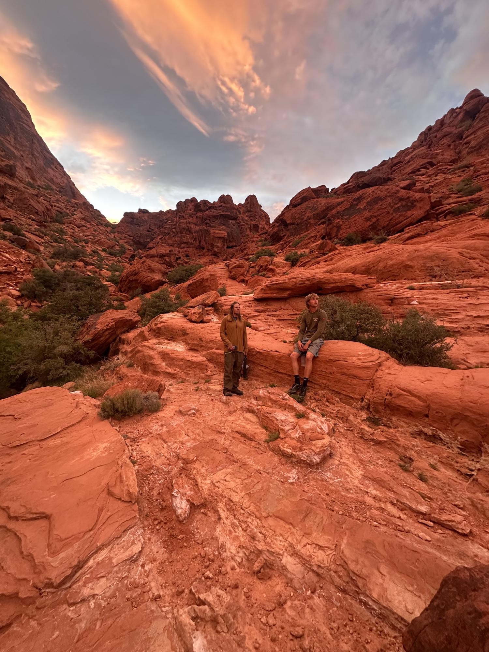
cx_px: 244
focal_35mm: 14
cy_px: 326
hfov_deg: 85.7
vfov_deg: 102.1
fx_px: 264
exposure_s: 1/70
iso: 320
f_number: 2.2
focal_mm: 2.22
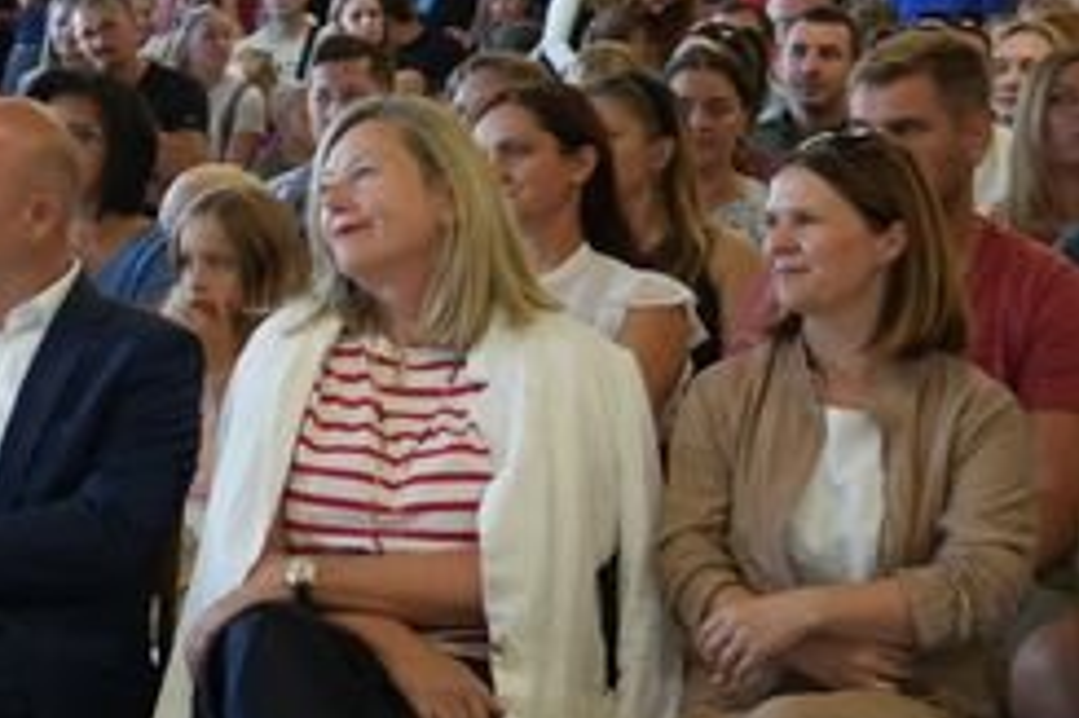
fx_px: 4253
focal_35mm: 142
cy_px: 156
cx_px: -533
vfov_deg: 9.6
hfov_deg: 13.6
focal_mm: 34
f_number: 4
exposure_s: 1/40
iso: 500
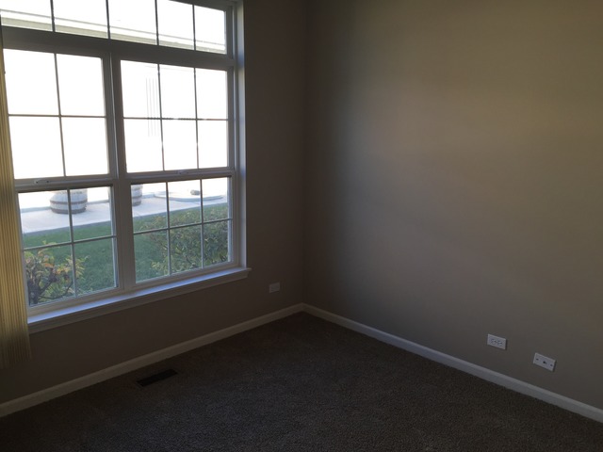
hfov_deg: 61.7
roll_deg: -1.8
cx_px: 302
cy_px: 226
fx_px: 505
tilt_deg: -12.0
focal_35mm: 29
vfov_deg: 48.2
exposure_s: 1/120
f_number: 2.2
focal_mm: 4.15
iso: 40
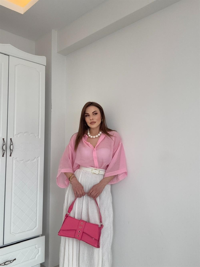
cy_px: 134
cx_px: 100
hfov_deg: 46.8
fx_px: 231
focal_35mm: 30
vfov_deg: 60.0
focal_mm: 2.69
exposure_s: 1/100
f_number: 1.9
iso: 32
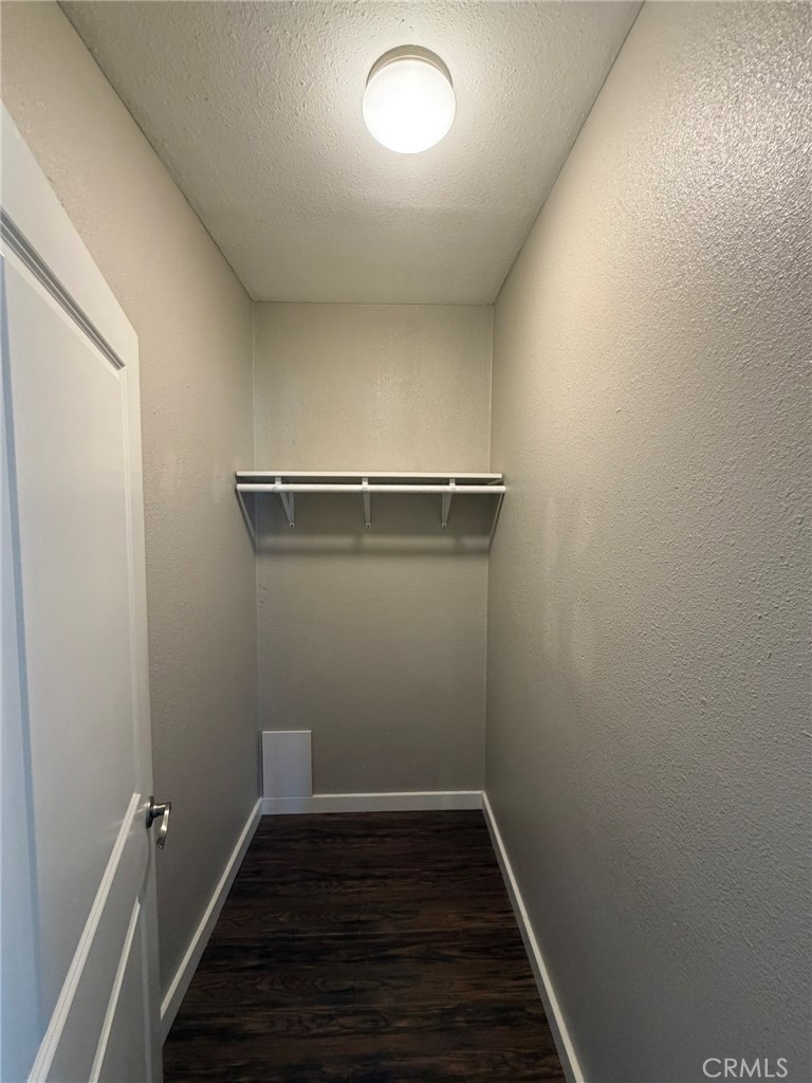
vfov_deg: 102.1
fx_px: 438
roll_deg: -0.5
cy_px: 542
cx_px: 406
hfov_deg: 85.7
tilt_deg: -4.4
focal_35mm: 14
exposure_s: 1/60
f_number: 2.2
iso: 320
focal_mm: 2.22
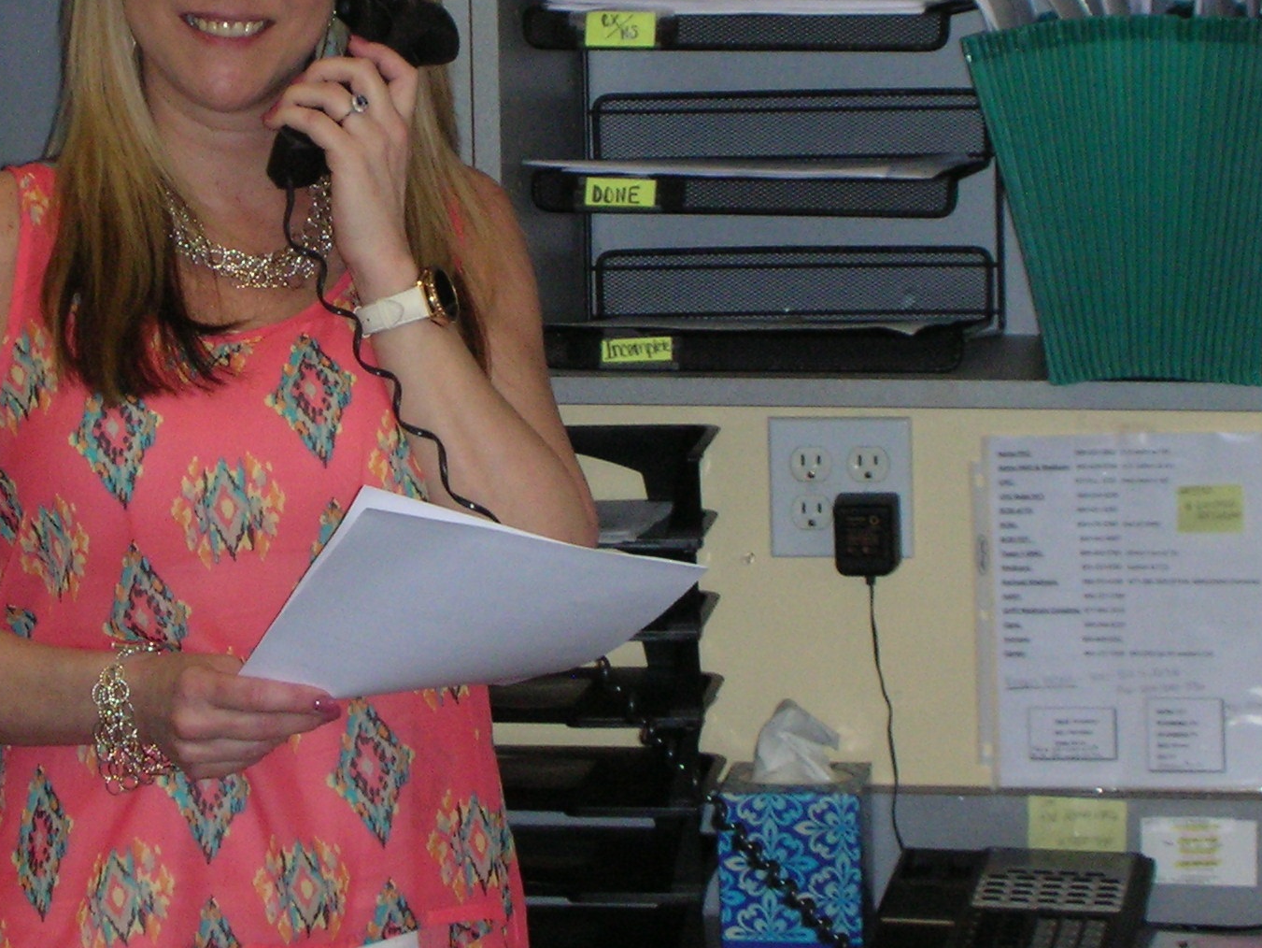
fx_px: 4267
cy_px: 264
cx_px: 344
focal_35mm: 117
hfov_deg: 16.8
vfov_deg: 12.6
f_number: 4
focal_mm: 10.1
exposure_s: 1/120
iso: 179
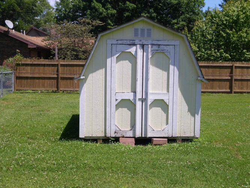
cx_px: 125
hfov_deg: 41.2
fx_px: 332
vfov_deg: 31.5
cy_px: 94
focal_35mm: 46
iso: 64
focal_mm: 8.2
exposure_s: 1/500
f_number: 3.3
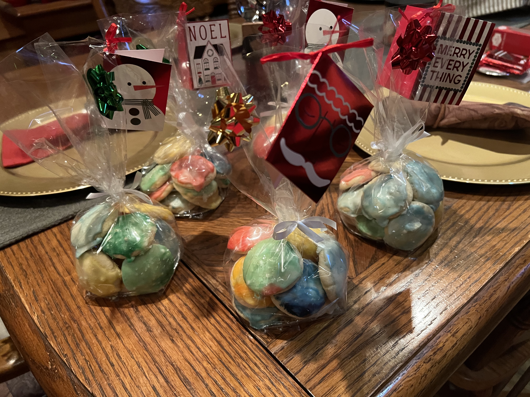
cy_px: 198
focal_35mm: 26
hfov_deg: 67.3
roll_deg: +4.7
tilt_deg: -36.0
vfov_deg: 53.1
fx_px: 398
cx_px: 265
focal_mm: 5.7
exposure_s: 1/30
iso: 500
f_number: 1.5
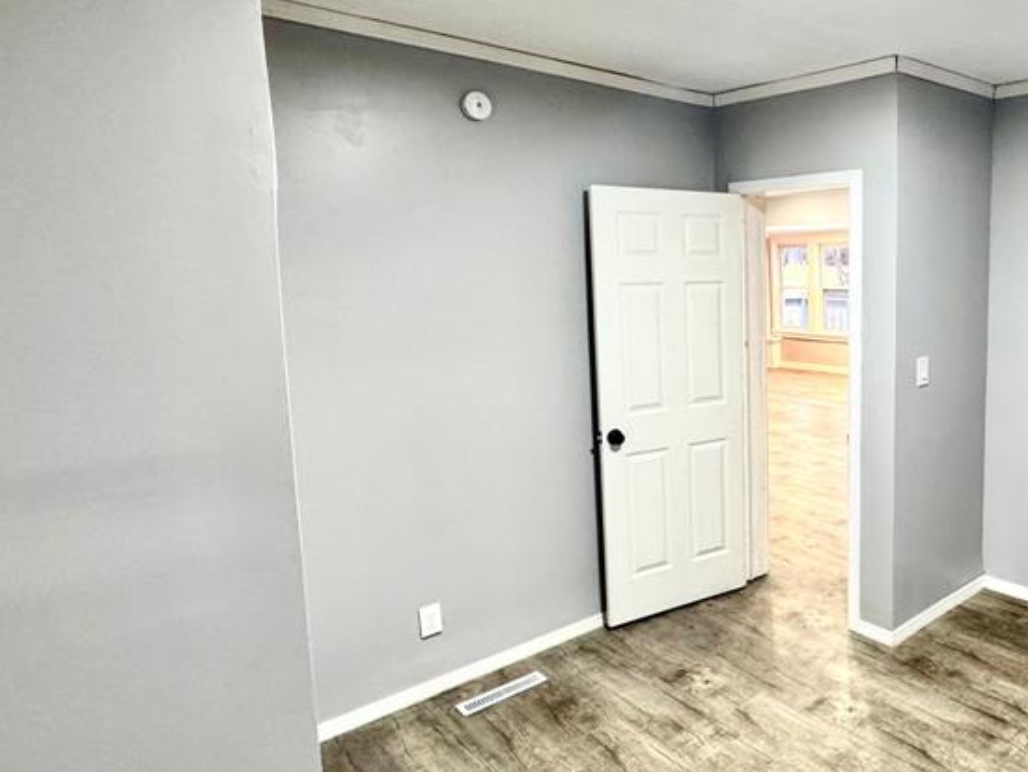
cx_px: 830
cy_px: 375
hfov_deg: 61.4
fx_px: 773
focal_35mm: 26
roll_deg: +1.2
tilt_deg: -10.9
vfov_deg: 53.1
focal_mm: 2.22
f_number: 2.2
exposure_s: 1/60
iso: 320
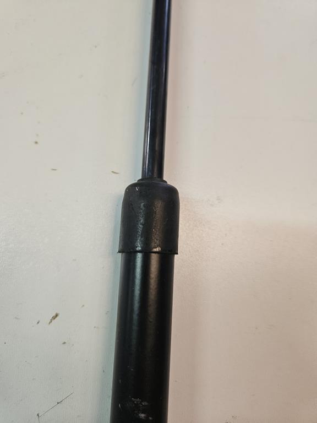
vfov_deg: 73.9
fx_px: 281
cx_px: 158
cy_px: 212
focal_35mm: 23
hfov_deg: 58.9
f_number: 1.8
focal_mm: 5.4
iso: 400
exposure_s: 1/200
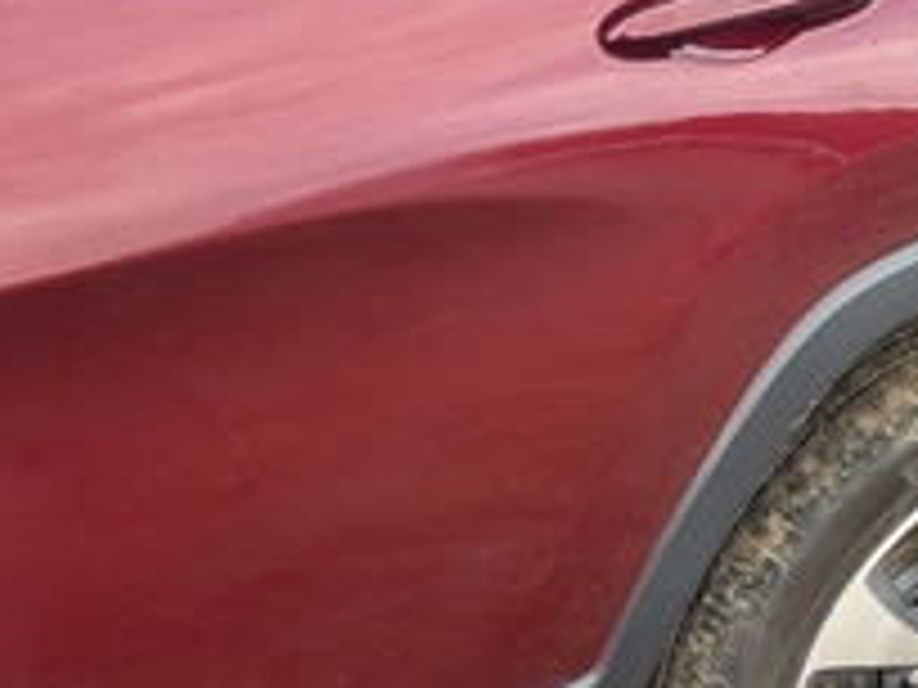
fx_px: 1512
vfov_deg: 25.6
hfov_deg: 33.7
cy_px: 396
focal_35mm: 57
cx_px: 374
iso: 16
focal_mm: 3
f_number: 1.8
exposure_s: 1/122
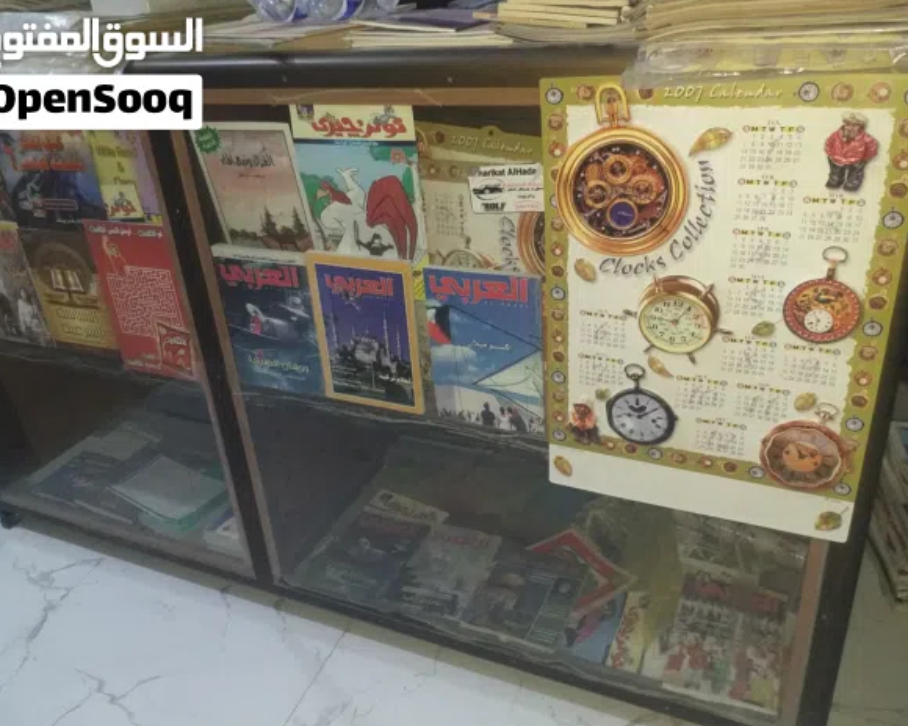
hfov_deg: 62.2
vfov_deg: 51.5
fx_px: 752
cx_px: 438
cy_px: 355
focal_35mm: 28
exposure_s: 1/50
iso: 200
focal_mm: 3.6
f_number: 1.9
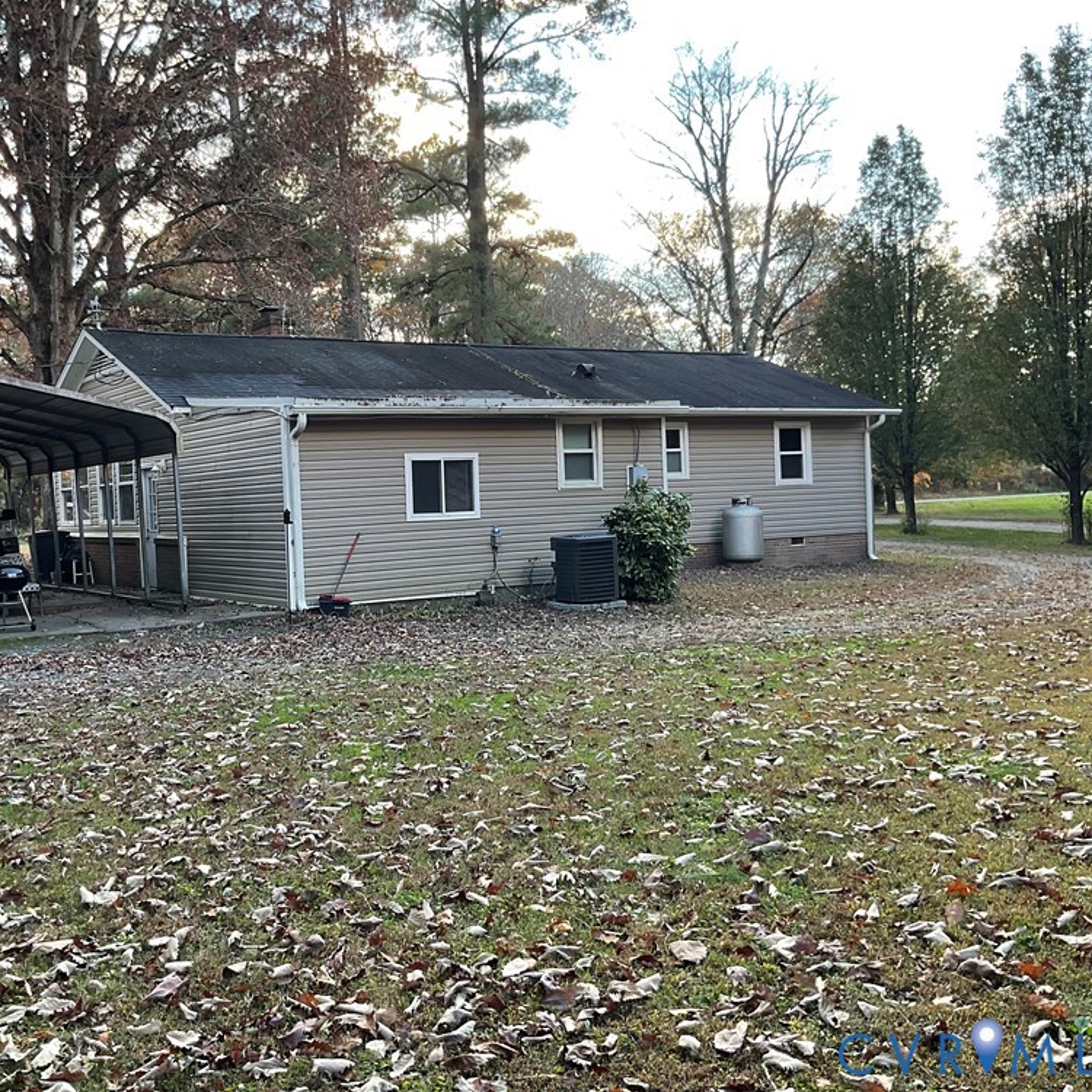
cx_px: 390
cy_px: 534
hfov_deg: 46.7
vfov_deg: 47.2
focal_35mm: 35
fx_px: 1249
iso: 25
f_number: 1.8
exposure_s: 1/122
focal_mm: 3
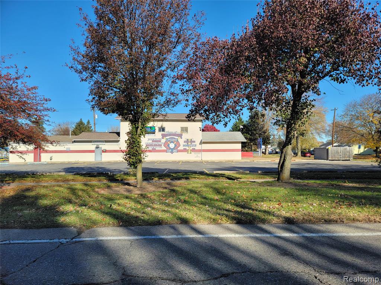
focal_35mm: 24
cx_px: 190
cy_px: 142
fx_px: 264
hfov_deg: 71.6
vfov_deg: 56.8
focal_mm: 6.7
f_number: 1.8
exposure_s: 1/820
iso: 16
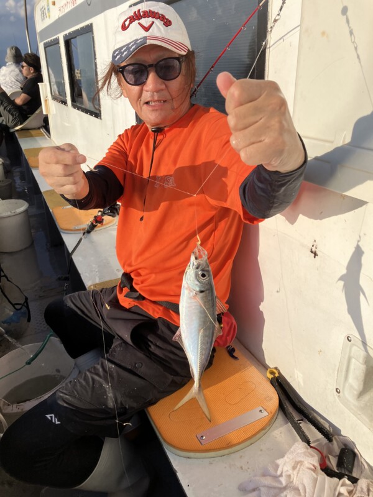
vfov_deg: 63.4
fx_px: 402
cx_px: 186
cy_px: 248
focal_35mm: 28
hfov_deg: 49.7
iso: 32
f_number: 1.8
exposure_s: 1/2558
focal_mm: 3.99
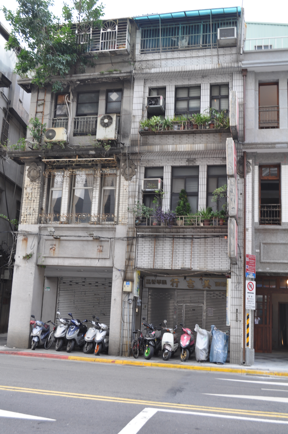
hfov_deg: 34.1
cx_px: 144
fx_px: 469
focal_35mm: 39
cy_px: 217
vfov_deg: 49.6
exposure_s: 1/40
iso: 200
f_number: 6.3
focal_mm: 26
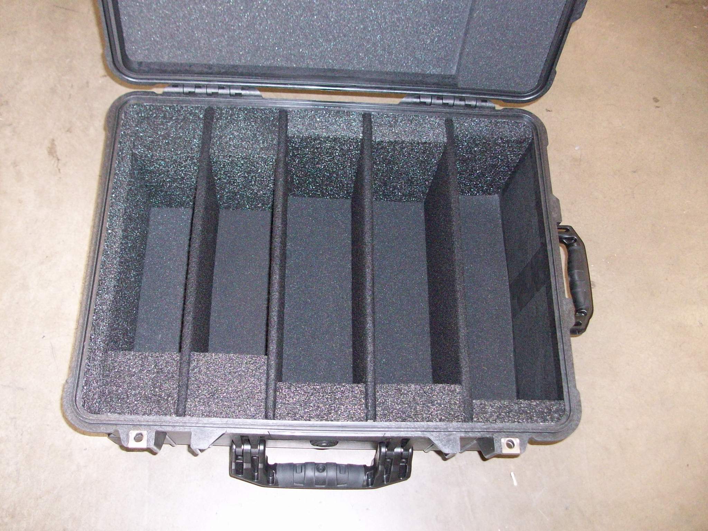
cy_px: 266
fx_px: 695
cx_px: 354
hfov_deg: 54.0
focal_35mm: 34
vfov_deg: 41.8
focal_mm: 5.7
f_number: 2.8
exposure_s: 1/60
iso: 200
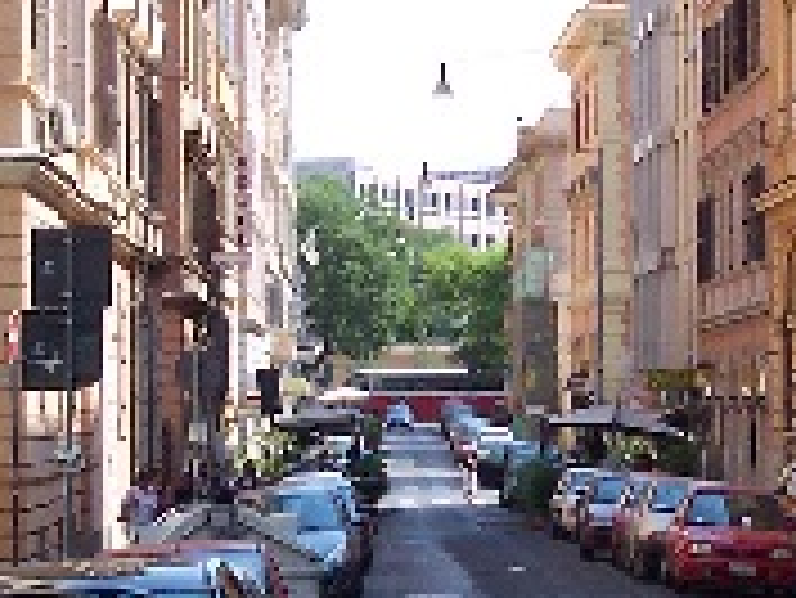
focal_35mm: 172
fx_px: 3958
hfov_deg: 11.5
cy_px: 171
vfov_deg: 8.6
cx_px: 468
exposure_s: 1/350
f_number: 4.8
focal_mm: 8
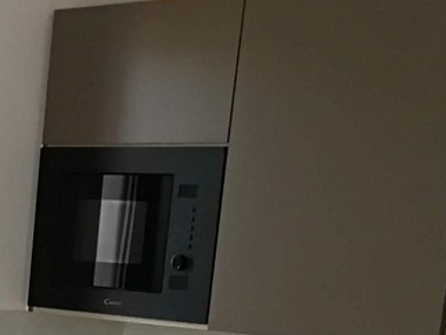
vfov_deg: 10.2
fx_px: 1728
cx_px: -285
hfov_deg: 13.6
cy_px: 671
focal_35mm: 134
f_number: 2.2
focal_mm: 3.95
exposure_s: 1/50
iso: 160
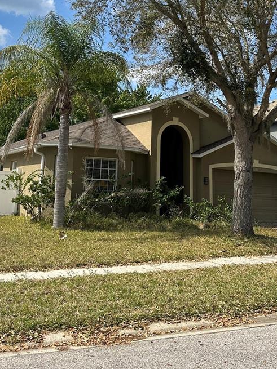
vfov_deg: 41.5
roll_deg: -2.4
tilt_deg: +12.7
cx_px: 141
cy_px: 86
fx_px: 470
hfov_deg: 32.9
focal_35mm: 44
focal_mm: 6.86
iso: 80
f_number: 1.78
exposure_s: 1/5263
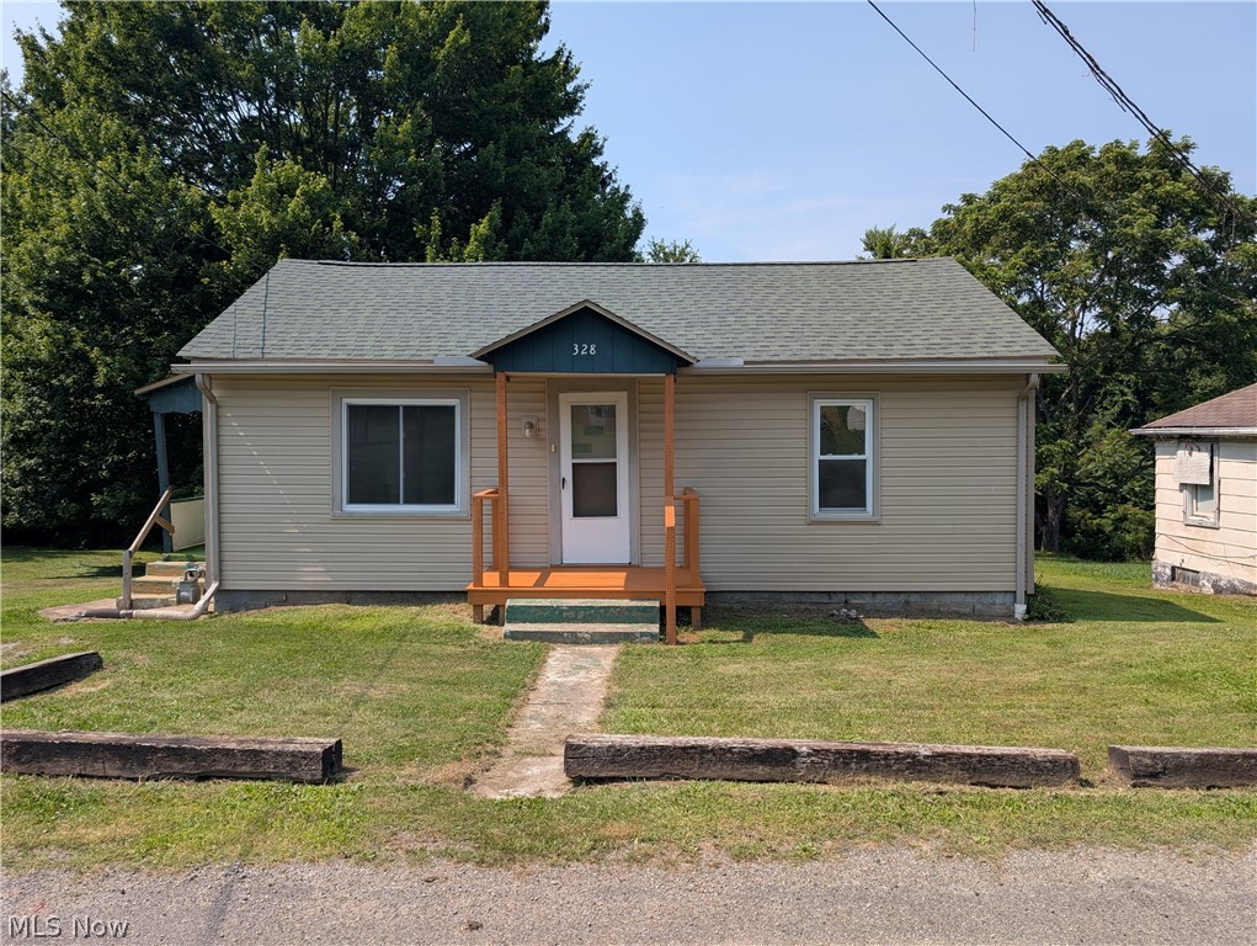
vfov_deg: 56.9
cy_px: 473
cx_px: 628
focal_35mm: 24
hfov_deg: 71.5
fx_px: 872
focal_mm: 6.9
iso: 21
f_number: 1.68
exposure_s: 1/873
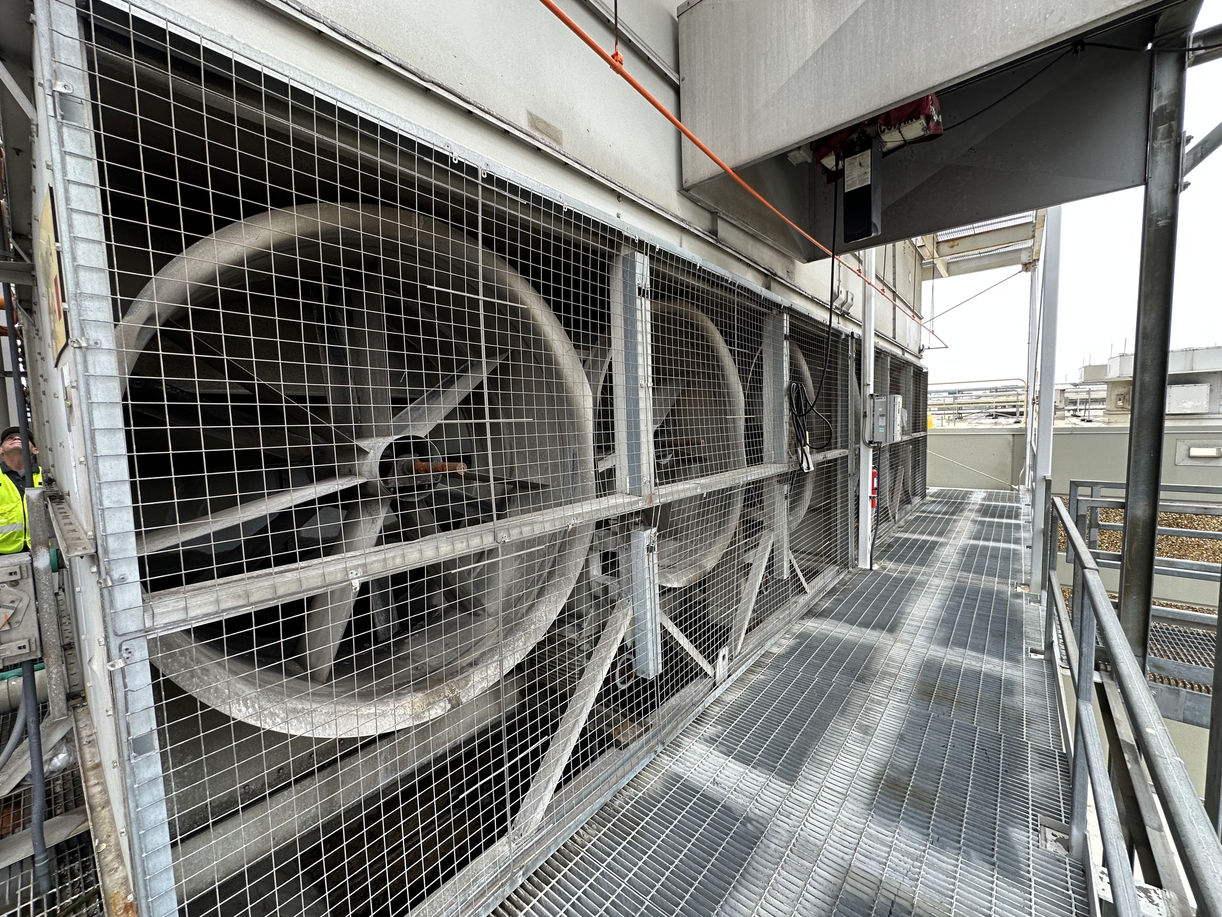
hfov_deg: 102.1
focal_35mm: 14
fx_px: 494
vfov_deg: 85.7
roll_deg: +1.3
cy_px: 458
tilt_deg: -4.3
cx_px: 611
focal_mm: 2.22
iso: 80
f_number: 2.2
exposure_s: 1/99
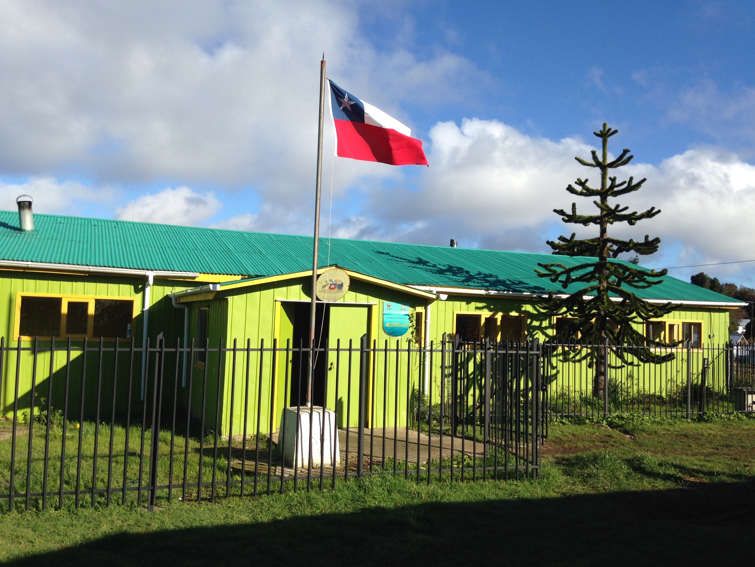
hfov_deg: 55.3
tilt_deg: +0.2
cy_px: 284
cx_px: 378
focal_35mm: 33
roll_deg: -0.4
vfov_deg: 43.0
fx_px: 720
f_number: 2.4
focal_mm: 4.12
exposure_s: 1/1355
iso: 50
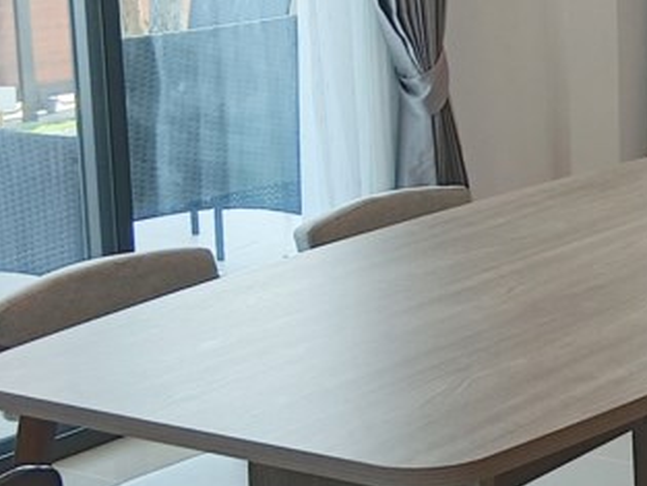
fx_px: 1683
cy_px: 161
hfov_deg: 20.1
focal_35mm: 90
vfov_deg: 16.4
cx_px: 825
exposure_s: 1/34.5
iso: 80
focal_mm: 3.86
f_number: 1.8
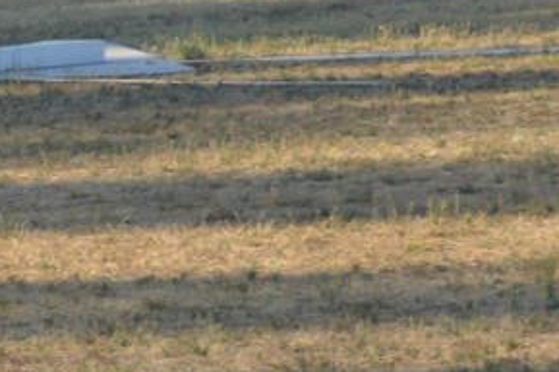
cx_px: -983
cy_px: 274
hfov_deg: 2.7
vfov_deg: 1.8
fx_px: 11555
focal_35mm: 745
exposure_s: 1/1000
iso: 400
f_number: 5.6
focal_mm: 70
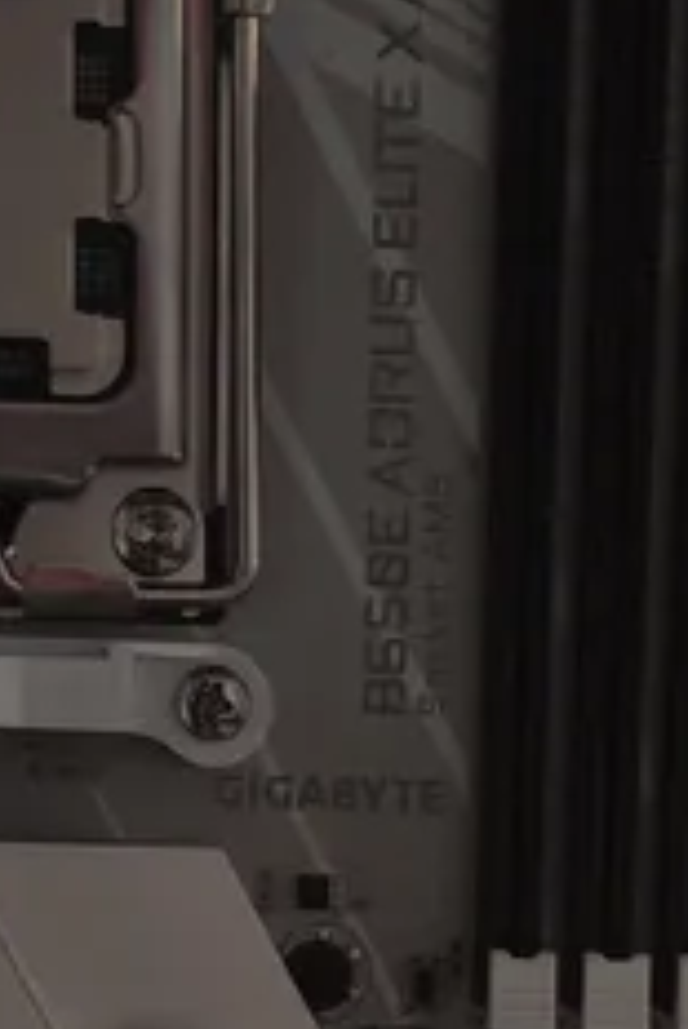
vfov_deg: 13.9
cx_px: 422
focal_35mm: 129
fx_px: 3692
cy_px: 1943
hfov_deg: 10.6
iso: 139
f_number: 1.88
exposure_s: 1/100
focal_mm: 5.59
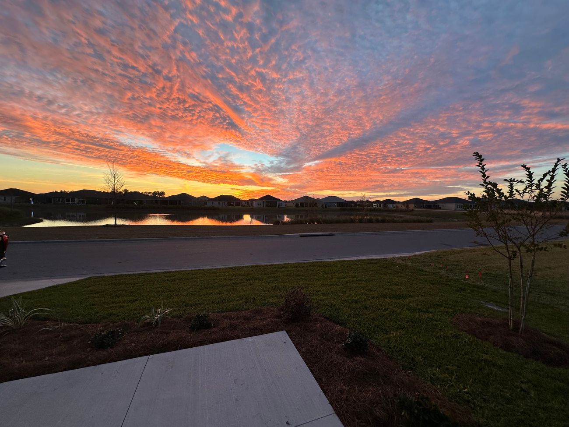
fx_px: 230
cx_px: 284
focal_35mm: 14
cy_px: 214
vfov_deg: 85.7
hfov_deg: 102.1
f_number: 2.2
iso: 50
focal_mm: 2.22
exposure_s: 1/99
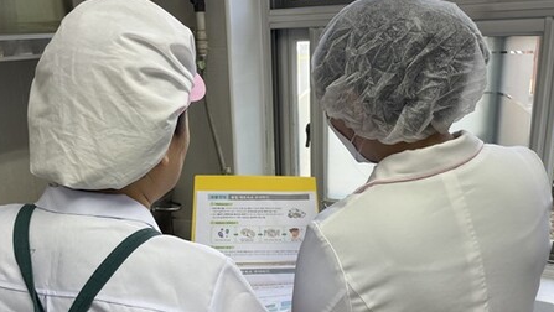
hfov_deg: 52.7
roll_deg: +1.3
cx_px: 260
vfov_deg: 30.9
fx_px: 559
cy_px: 214
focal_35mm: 38
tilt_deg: -17.1
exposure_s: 1/120
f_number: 1.6
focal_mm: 4.2
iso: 50
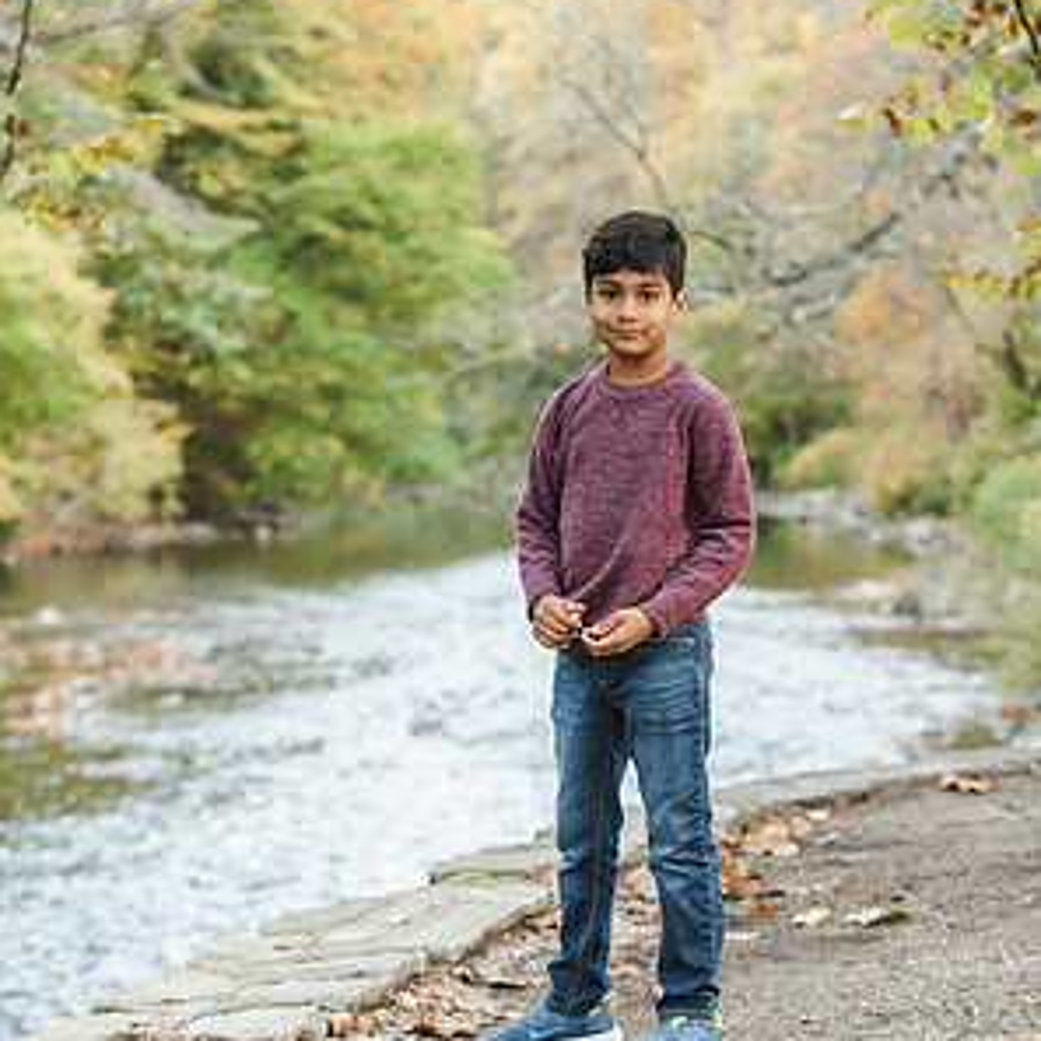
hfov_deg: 19.3
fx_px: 3062
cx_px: 519
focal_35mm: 90
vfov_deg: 19.3
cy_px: 515
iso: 1250
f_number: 3.5
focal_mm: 70
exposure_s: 1/125
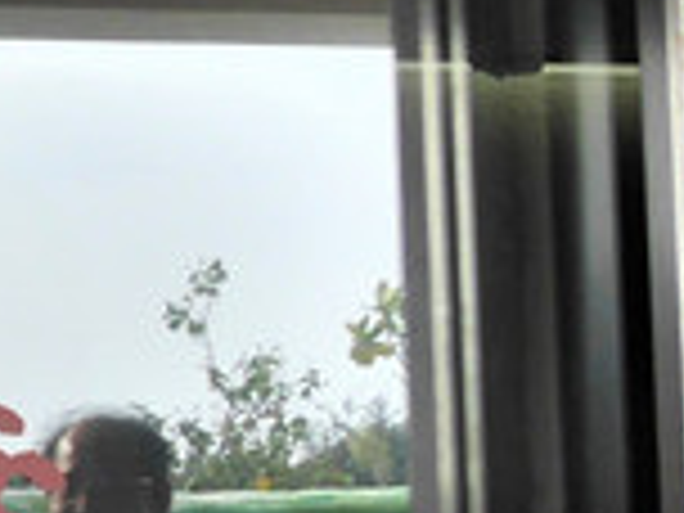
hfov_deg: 9.2
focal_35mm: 184
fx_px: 3636
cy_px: 176
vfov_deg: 8.1
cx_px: -1179
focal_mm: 14
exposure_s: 1/200
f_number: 5
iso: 200
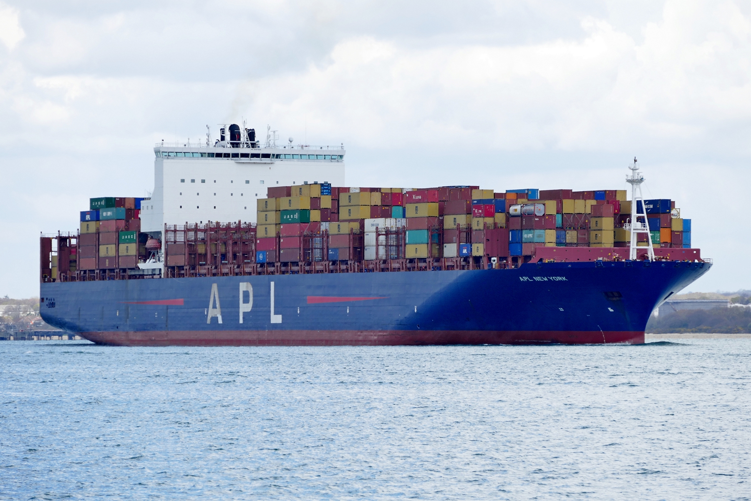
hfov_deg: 7.1
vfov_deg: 4.8
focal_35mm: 289
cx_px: 376
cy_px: 250
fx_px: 6028
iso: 125
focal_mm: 105.56
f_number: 4.5
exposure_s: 1/640
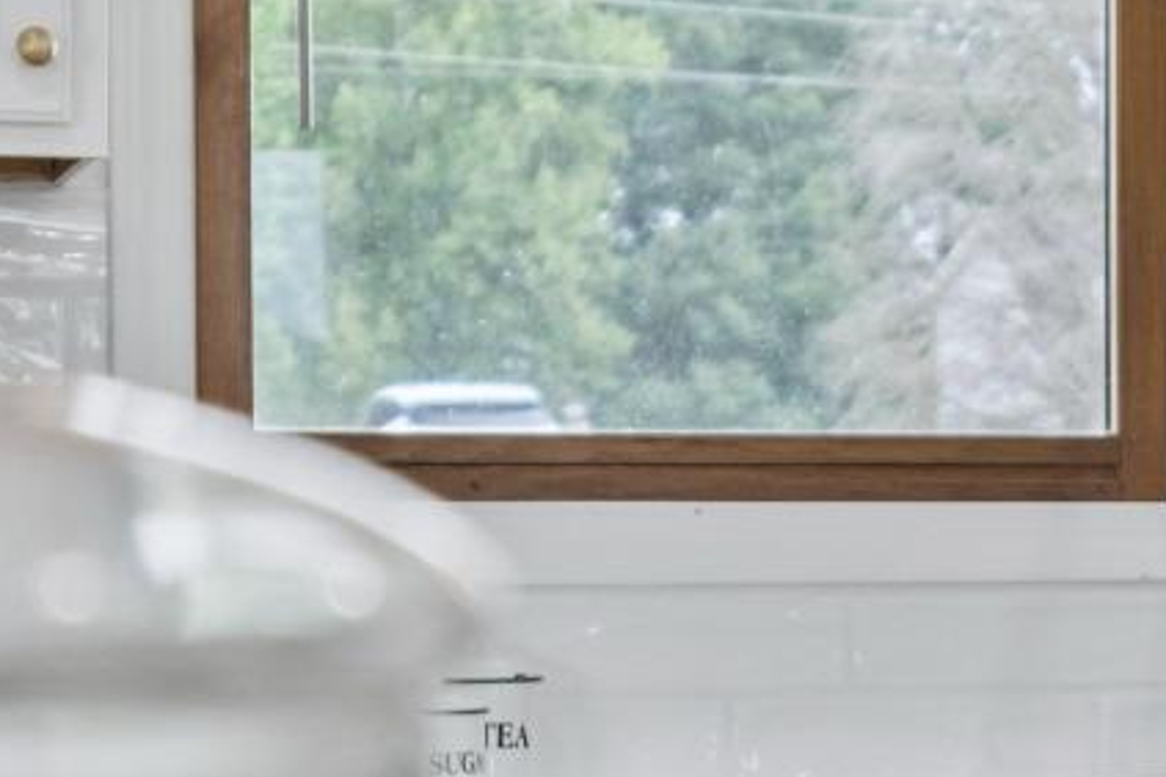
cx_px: 1262
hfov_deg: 13.5
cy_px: 616
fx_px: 4826
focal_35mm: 149
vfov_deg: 9.2
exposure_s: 1/40
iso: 800
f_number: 2.8
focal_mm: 28
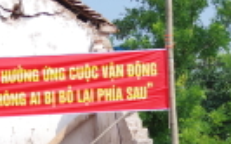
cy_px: 312
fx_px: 957
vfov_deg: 8.1
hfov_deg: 13.7
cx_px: 59
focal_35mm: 152
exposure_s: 1/250
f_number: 8
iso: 100
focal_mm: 24
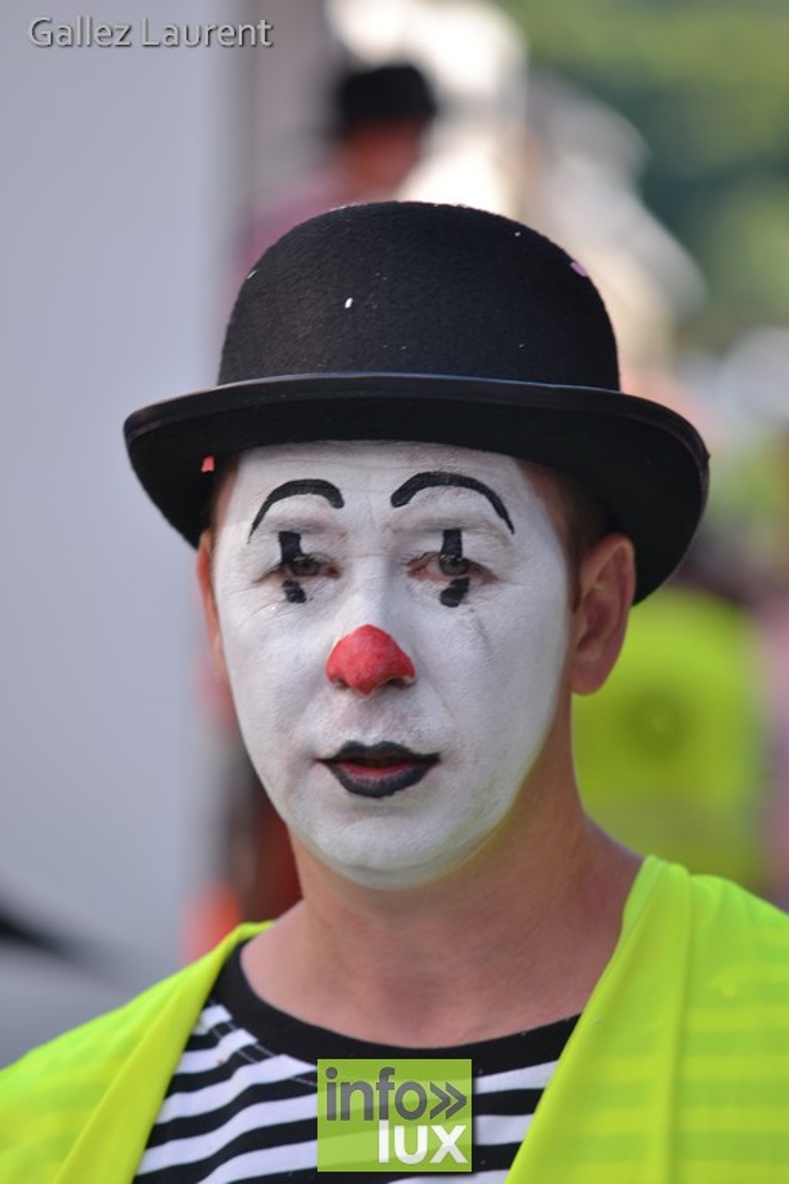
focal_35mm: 225
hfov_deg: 6.1
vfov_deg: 9.1
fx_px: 7396
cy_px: 592
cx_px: 394
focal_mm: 150
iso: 100
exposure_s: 1/200
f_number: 4.5
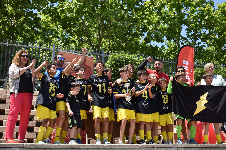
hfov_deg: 42.3
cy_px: 75
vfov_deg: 28.9
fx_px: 292
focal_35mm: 46
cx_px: 113
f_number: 5.6
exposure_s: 1/1600
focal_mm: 31
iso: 400
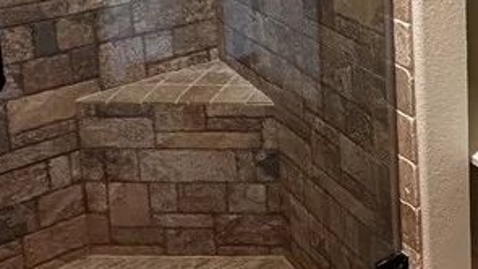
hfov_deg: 34.6
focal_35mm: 53
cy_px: -118
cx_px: 507
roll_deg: +0.0
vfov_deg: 20.0
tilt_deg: -6.8
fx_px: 672
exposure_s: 1/60
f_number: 2.2
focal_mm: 2.22
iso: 250
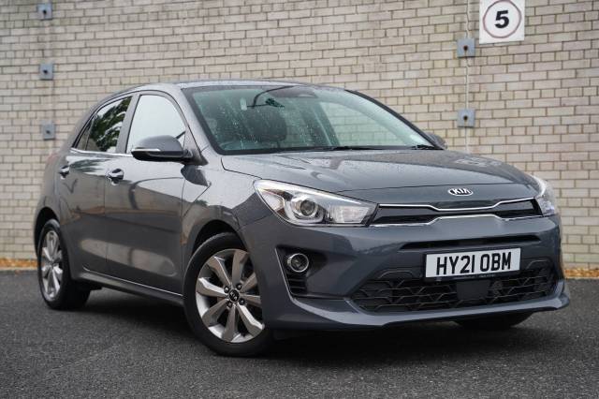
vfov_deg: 19.4
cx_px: 300
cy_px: 200
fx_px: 1164
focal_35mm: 70
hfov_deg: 28.9
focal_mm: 70
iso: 250
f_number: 4
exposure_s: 1/160
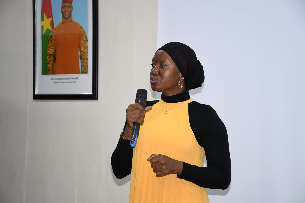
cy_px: 102
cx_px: 152
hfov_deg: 21.9
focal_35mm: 93
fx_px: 788
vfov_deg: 14.7
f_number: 5.6
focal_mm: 62
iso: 2000
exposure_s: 1/100
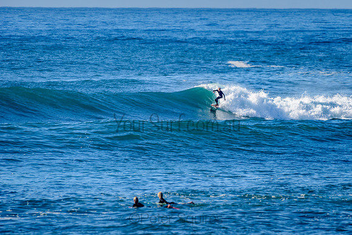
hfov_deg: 3.4
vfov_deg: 2.2
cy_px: 100
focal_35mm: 613
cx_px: 216
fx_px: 5997
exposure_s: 1/2000
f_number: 5.6
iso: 200
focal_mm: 500
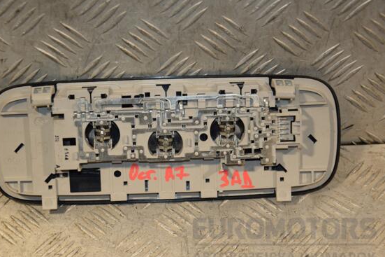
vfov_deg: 16.1
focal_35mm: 85
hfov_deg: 23.9
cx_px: 180
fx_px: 909
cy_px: 135
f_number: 5
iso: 800
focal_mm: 52
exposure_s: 1/160
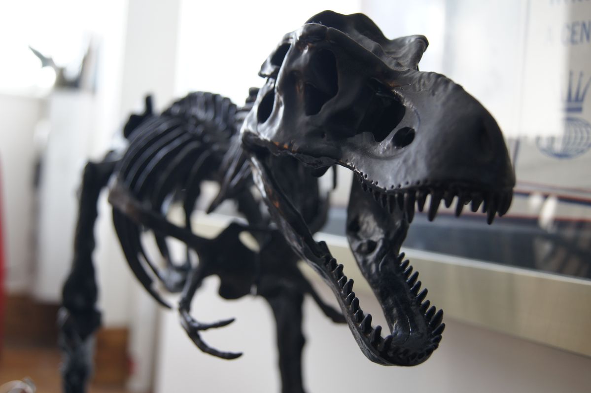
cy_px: 196
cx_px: 296
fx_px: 689
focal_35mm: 42
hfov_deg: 46.4
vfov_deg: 31.8
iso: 320
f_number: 4.5
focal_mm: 28
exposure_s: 1/50
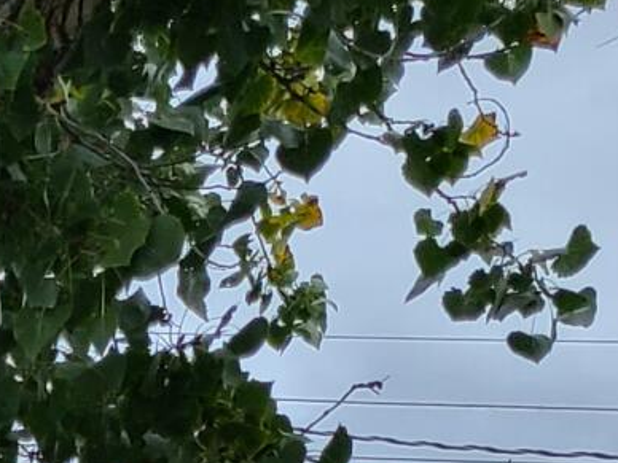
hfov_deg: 8.0
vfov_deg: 6.5
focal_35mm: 201
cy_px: 1535
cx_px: -1403
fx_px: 3588
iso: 40
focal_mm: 5.4
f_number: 1.8
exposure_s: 1/1321
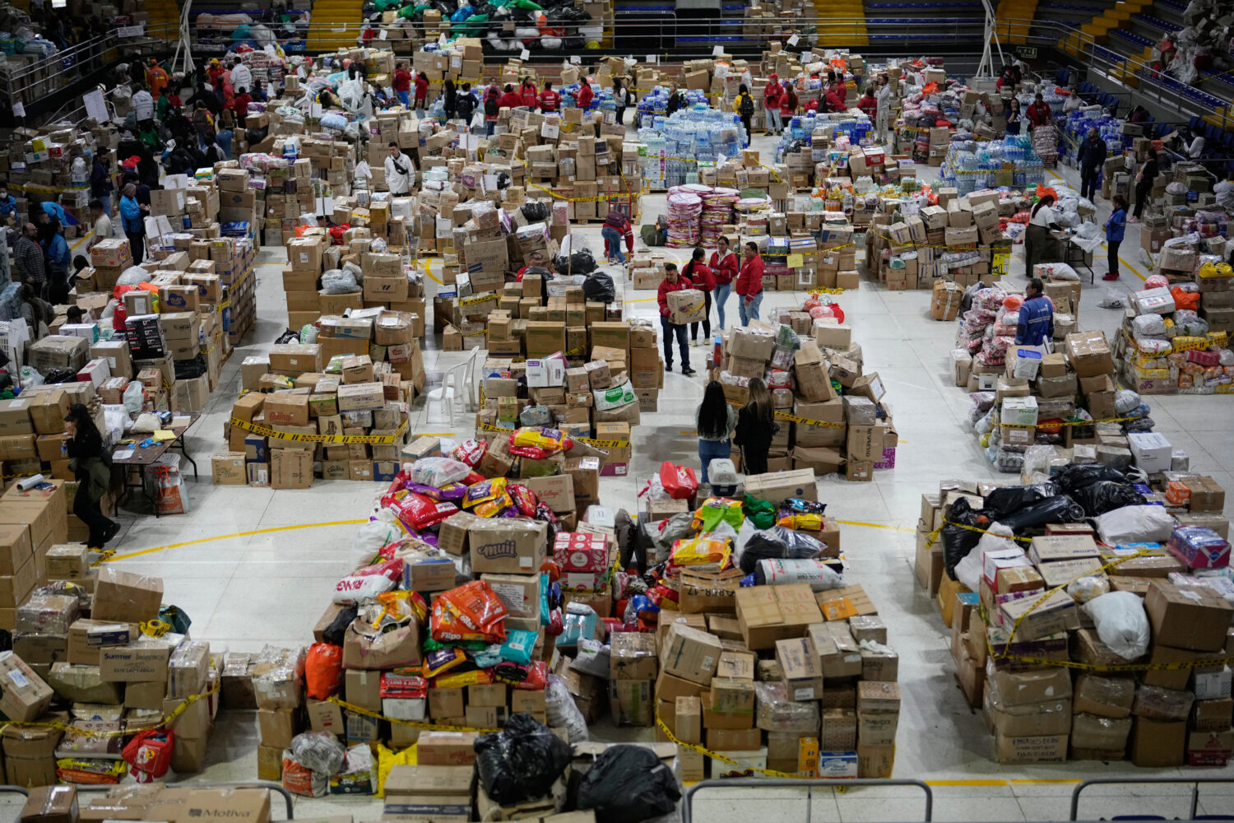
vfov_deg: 27.0
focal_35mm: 50
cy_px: 412
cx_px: 617
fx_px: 1714
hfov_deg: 39.6
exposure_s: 1/2500
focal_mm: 50
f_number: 1.4
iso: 1000
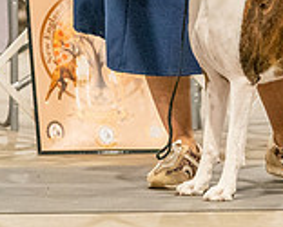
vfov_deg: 2.7
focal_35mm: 569
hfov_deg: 3.4
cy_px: -62
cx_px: 211
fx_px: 4769
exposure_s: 1/250
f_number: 3.5
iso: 6400
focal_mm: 140
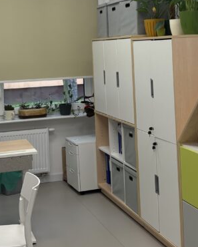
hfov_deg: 21.9
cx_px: 92
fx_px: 513
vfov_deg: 26.7
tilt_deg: -0.3
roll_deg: +2.3
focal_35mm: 70
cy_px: 55
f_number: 1.6
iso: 64
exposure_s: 1/241
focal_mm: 5.96
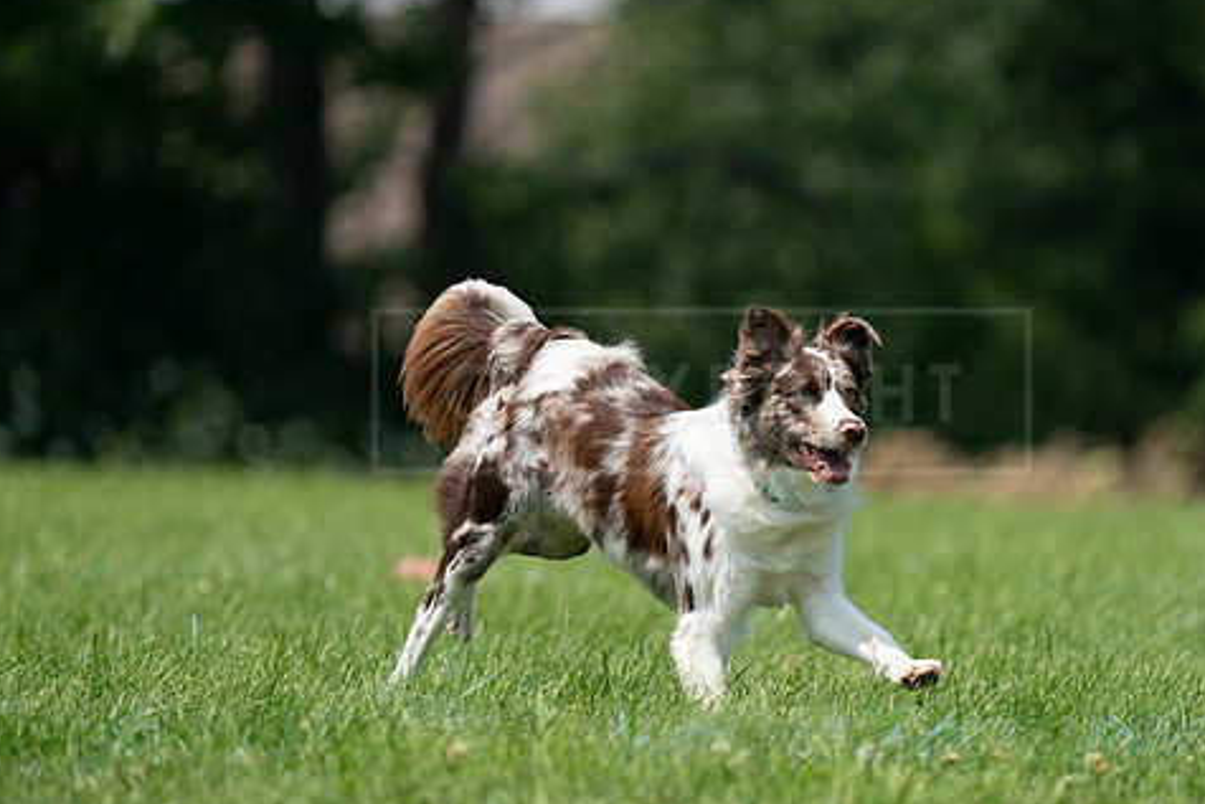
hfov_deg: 3.6
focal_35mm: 579
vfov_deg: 2.4
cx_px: 614
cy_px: 435
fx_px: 19385
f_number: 6.3
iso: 1000
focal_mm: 474
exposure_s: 1/4000
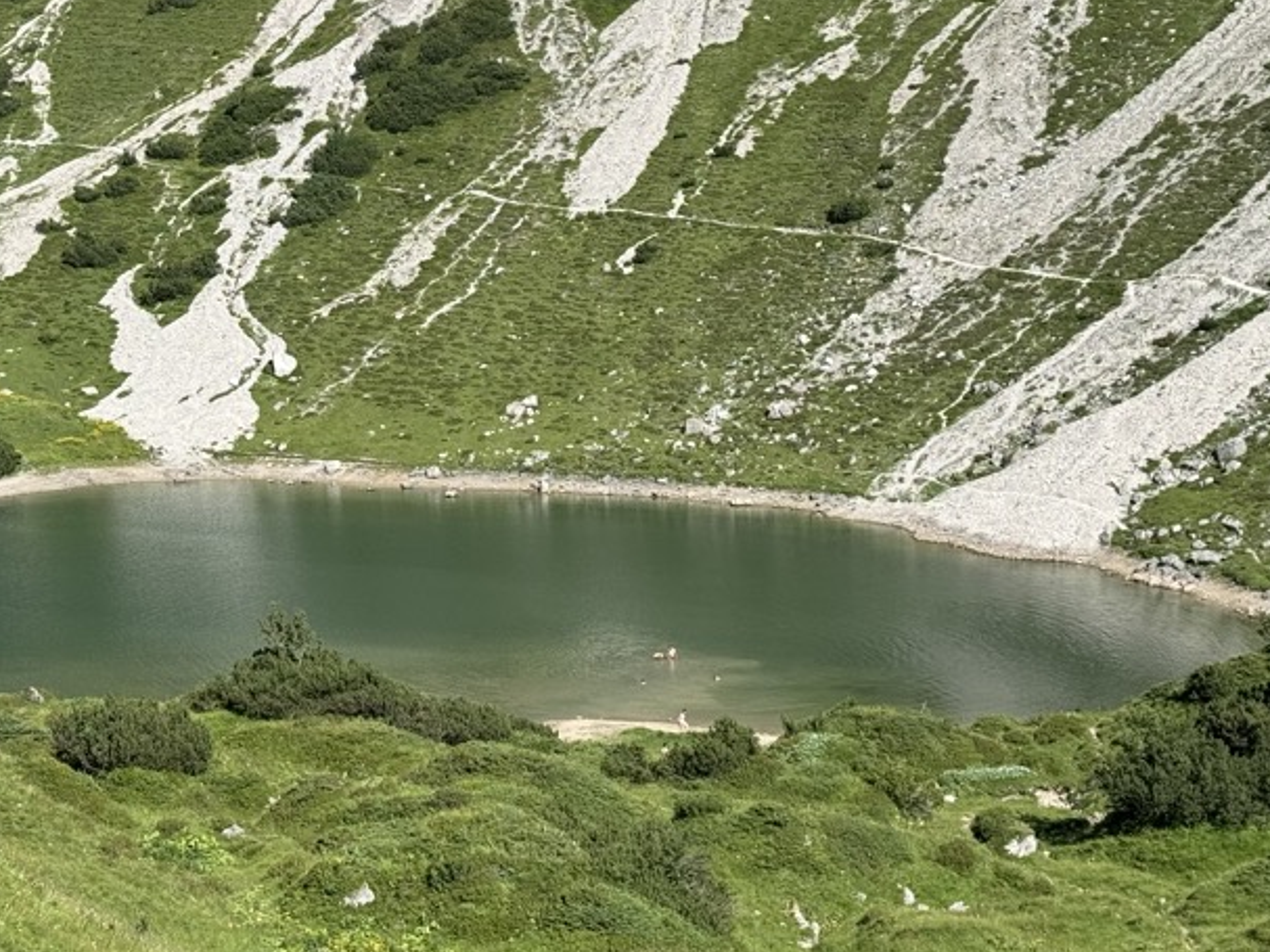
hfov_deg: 24.1
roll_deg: +0.6
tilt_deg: -4.9
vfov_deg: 18.2
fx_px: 2971
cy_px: 360
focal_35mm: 81
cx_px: 462
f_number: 1.78
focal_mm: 6.76
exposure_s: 1/3425
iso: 64
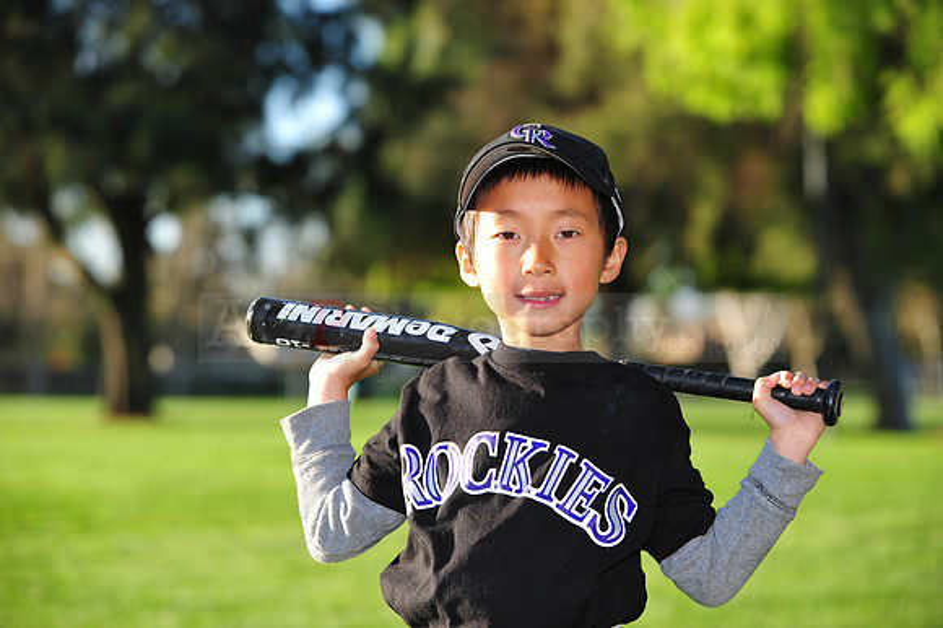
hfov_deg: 20.4
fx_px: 2618
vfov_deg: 13.7
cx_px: 472
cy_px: 314
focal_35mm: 100
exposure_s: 1/500
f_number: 4.5
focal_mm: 100
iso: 200
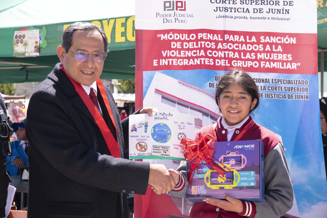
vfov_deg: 20.6
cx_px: 164
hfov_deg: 30.5
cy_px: 109
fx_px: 600
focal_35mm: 66
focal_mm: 66
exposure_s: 1/250
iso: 200
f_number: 8
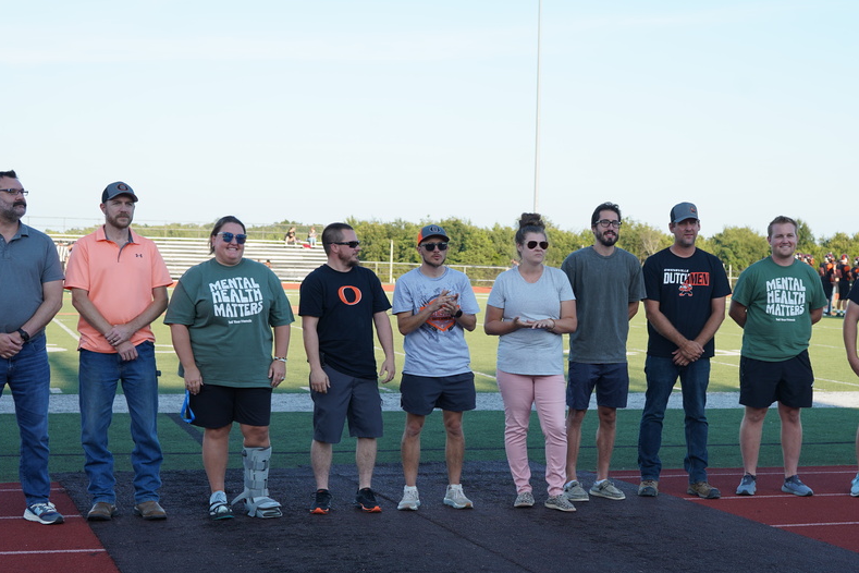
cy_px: 359
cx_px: 494
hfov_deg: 32.8
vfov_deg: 22.2
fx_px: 1455
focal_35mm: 61
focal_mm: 47
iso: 100
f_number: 4.5
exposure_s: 1/250
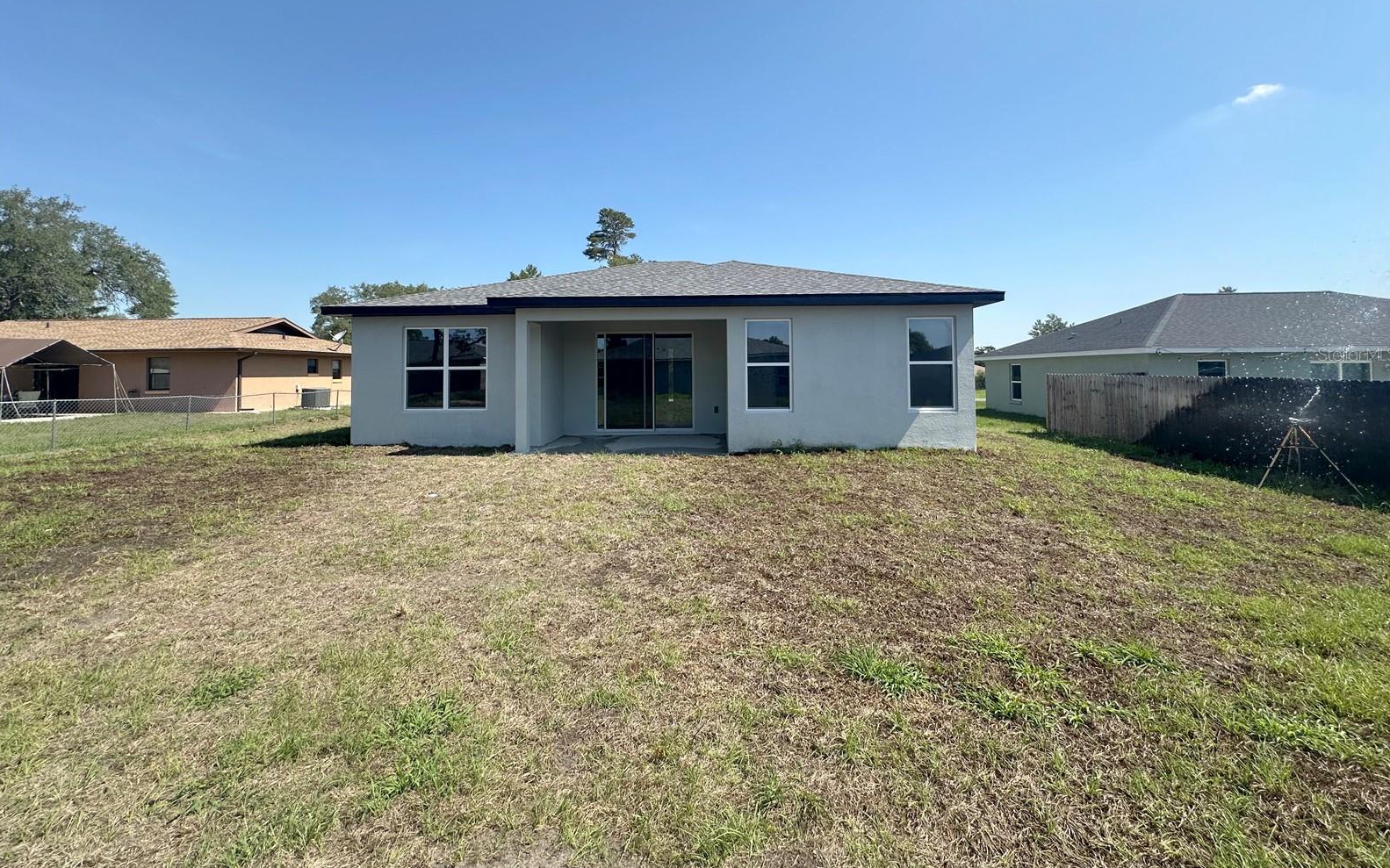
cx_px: 698
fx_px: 568
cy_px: 354
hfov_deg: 101.5
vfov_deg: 74.1
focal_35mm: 15
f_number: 2.2
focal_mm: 2.22
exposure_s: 1/1553
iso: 50
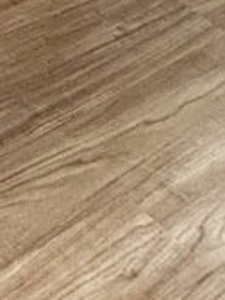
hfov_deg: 10.8
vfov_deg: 15.3
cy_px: -371
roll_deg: +0.6
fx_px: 780
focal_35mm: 90
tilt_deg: -17.0
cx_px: -455
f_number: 2.2
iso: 640
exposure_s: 1/60
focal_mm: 2.22
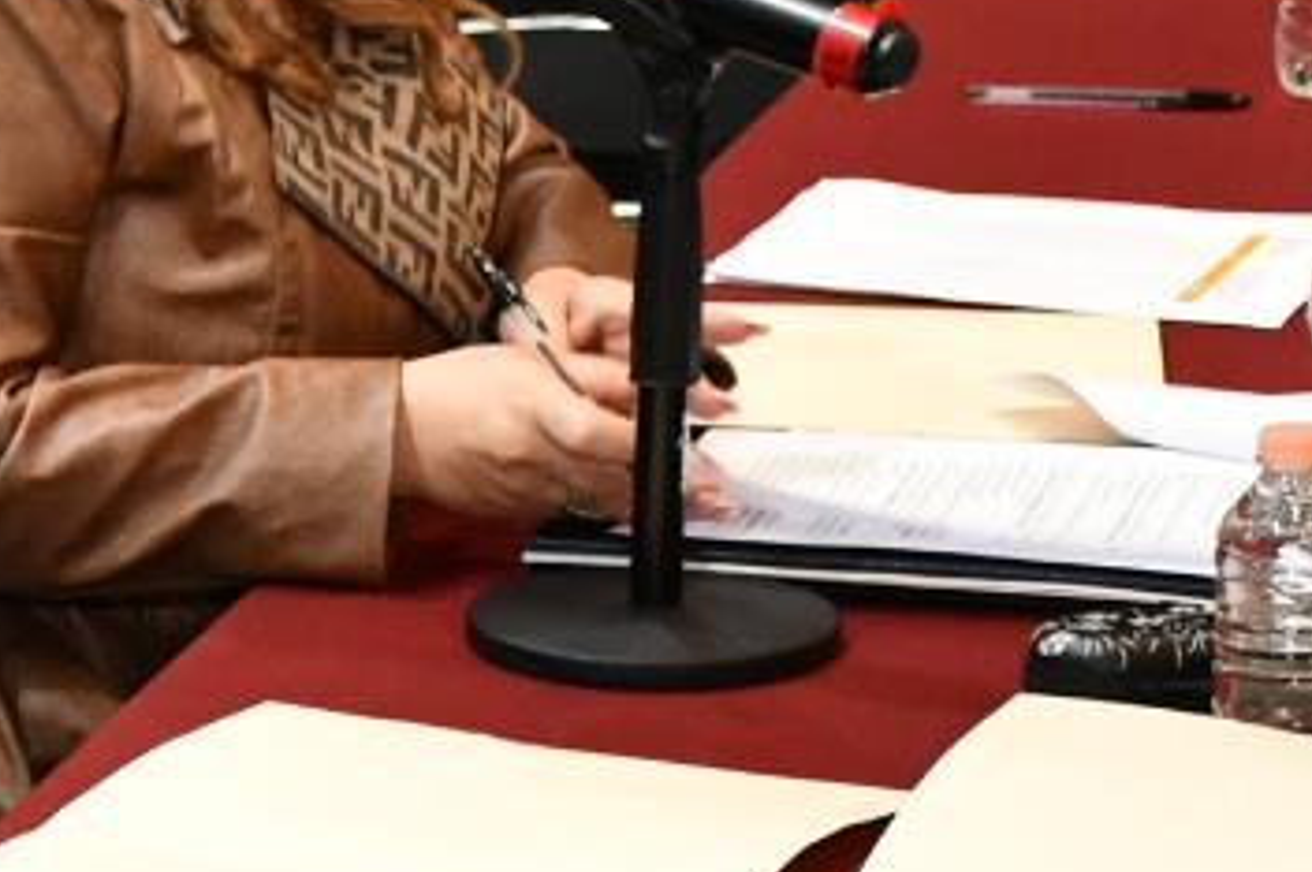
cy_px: 1122
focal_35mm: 235
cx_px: -1096
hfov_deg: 8.4
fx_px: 8556
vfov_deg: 5.8
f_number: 4.2
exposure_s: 1/60
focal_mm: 34
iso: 1600
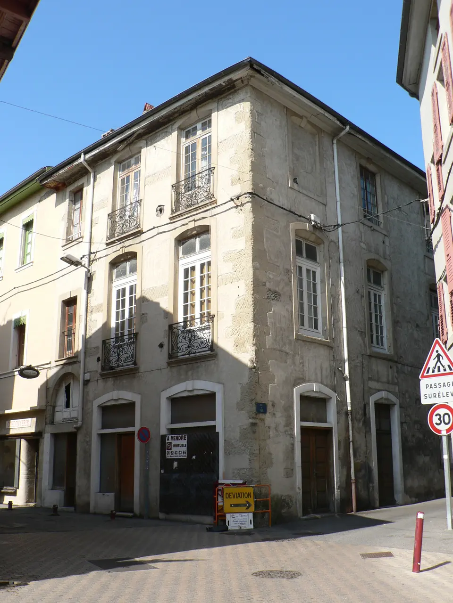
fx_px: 628
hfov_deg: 39.7
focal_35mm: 36
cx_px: 226
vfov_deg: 51.4
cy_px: 302
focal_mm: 6
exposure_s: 1/320
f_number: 4.5
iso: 80
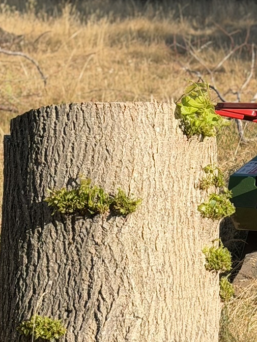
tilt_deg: -9.4
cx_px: 352
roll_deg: -0.6
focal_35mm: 146
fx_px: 1445
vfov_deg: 13.5
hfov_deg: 9.9
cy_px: 209
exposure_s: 1/2415
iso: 64
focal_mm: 6.76
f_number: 1.78
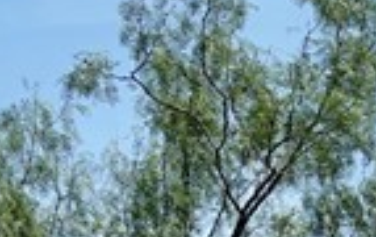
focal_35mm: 340
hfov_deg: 5.9
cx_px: 891
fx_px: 3491
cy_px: 914
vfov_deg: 3.7
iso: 100
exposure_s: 1/500
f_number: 4
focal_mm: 16.31
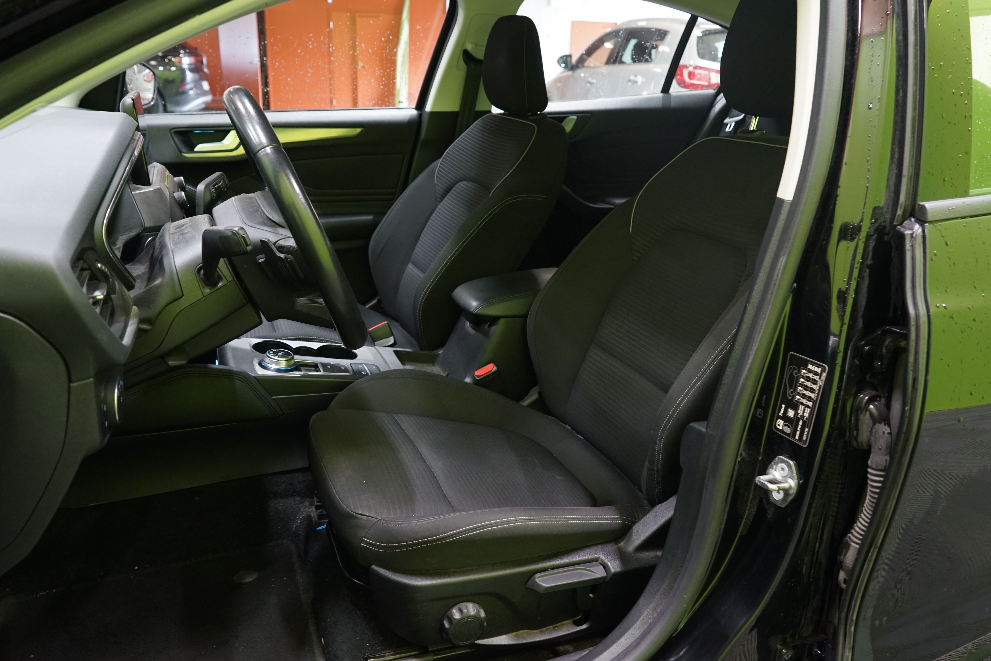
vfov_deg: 49.6
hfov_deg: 69.4
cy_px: 330
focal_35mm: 26
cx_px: 496
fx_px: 716
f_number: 5.6
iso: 2000
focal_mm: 26
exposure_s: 1/20
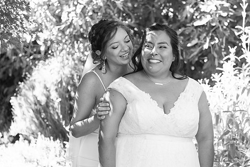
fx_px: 569
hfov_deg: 24.8
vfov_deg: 16.6
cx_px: 125
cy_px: 94
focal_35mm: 82
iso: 640
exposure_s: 1/500
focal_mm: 66
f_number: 4
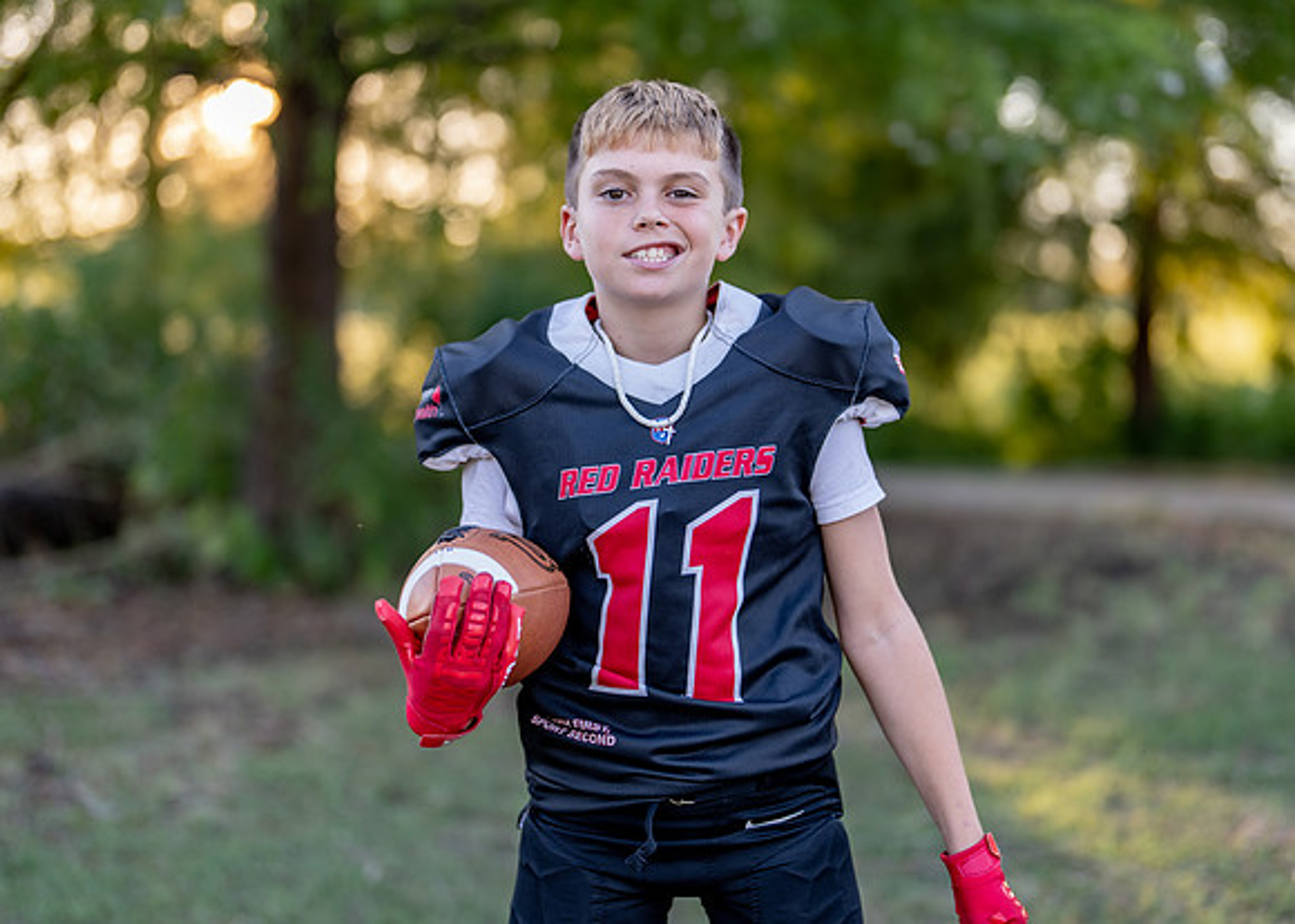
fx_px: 2152
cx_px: 665
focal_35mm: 59
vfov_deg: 24.2
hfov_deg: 33.5
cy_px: 430
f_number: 1.2
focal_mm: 50
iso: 100
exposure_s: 1/400
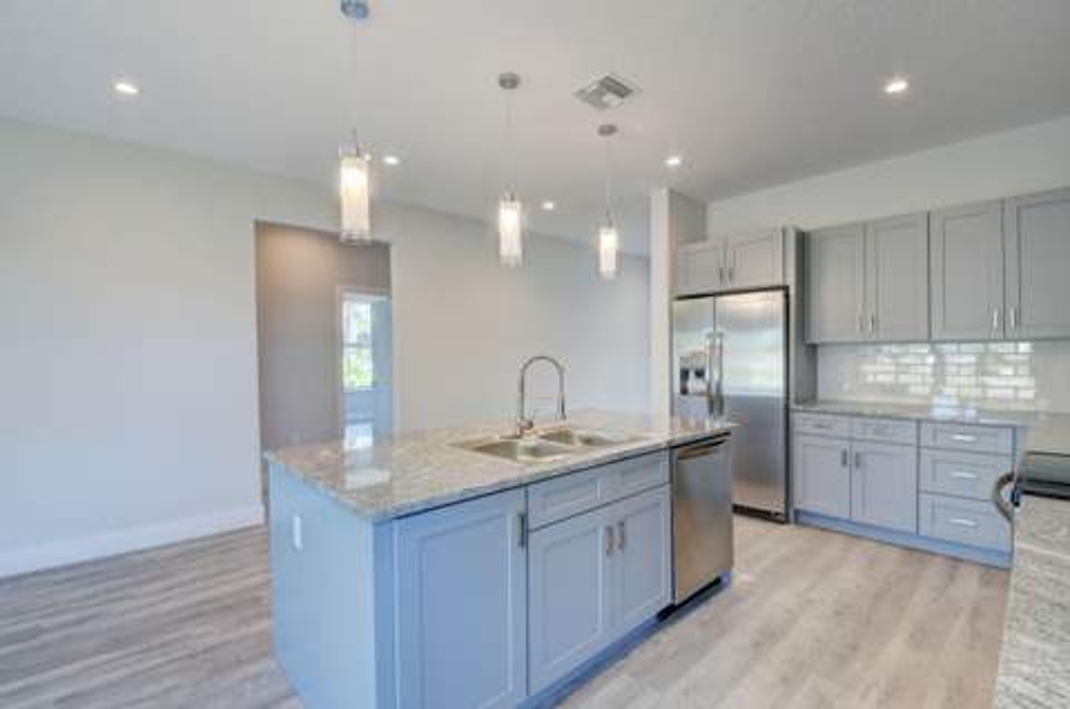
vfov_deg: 77.1
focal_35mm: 15
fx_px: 445
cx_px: 535
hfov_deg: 100.5
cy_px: 354
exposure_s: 1/25
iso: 640
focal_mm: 10
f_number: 8
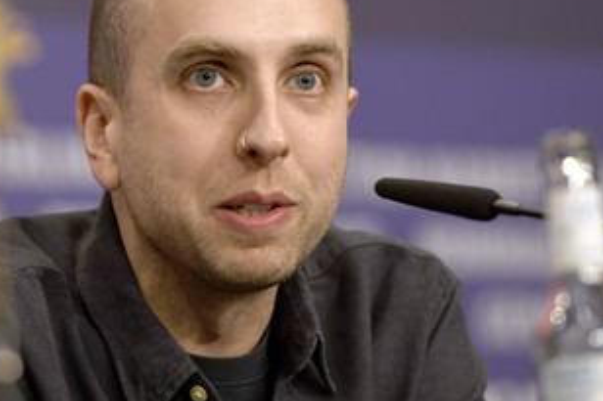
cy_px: 168
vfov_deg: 4.7
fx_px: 4905
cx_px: 224
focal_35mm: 293
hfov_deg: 7.0
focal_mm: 200
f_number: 3.5
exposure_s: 1/320
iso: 1000
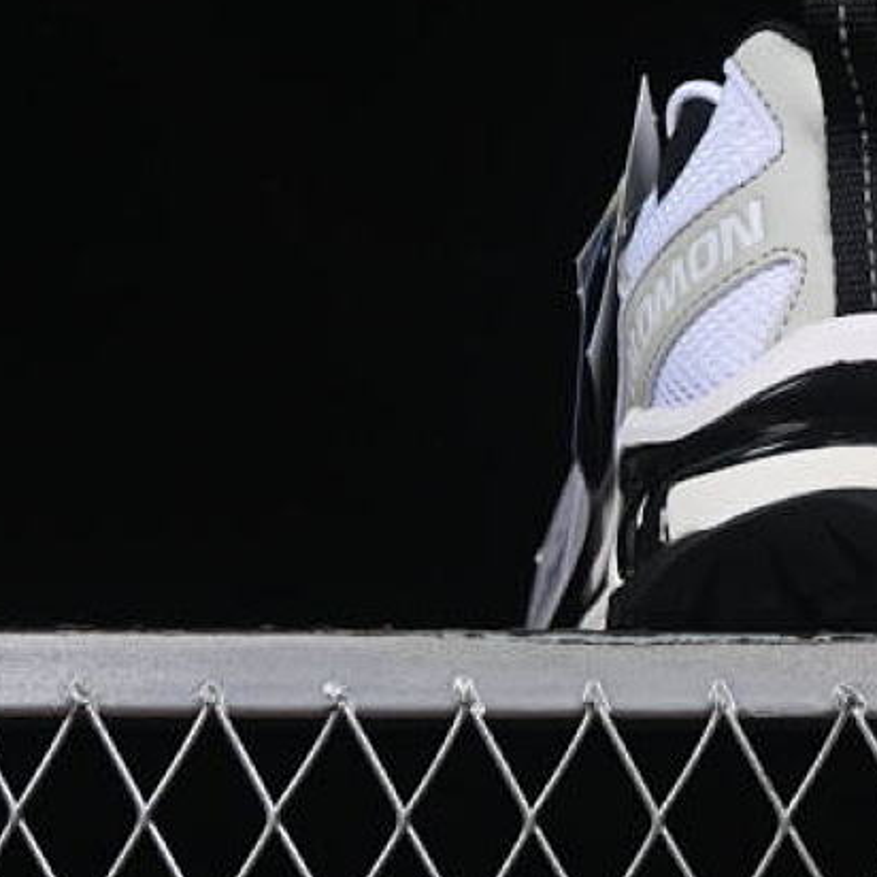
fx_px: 4787
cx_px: 1086
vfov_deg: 10.4
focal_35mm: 167
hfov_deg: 10.3
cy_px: 158
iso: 160
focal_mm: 50
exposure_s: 1/80
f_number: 8
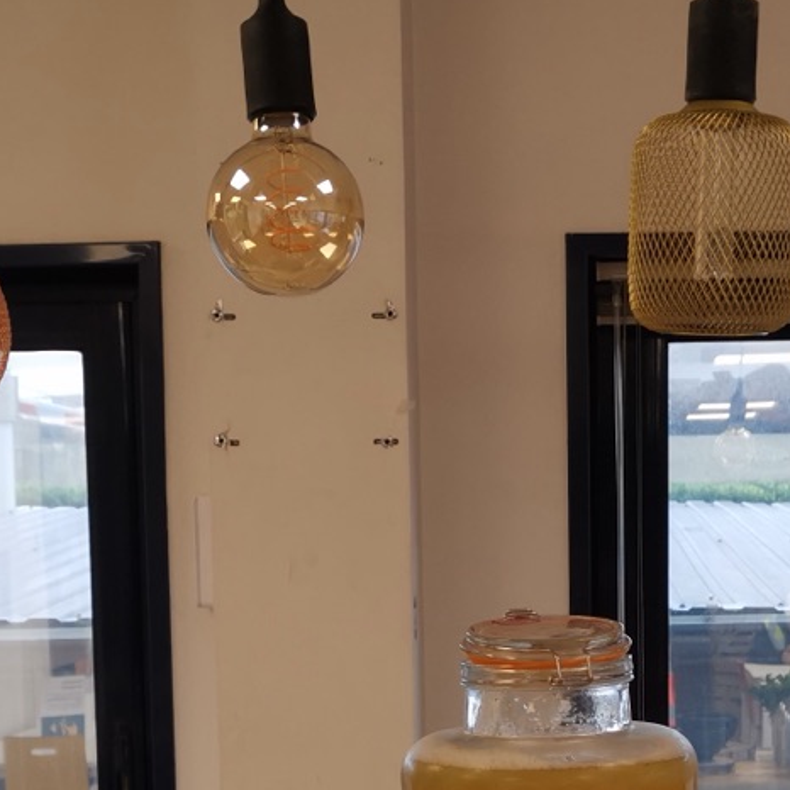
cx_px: 509
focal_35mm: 82
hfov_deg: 21.1
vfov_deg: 20.6
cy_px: 736
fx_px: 2117
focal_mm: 5.58
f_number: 1.8
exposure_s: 1/90
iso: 80
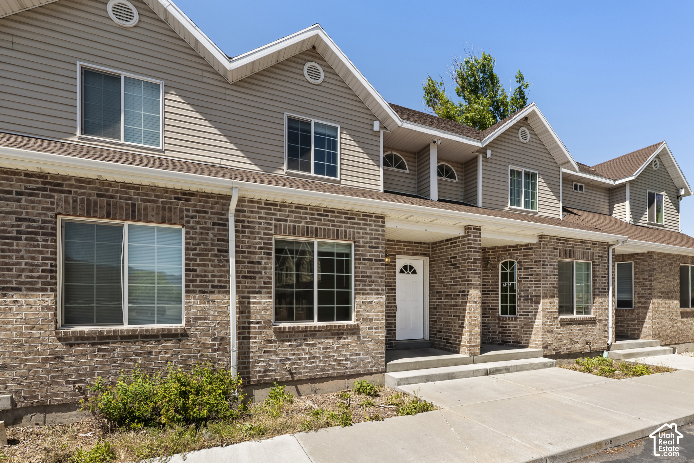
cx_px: 347
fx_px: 308
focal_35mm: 16
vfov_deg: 73.8
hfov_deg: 96.7
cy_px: 232
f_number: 9
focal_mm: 16
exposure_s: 1/400
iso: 400
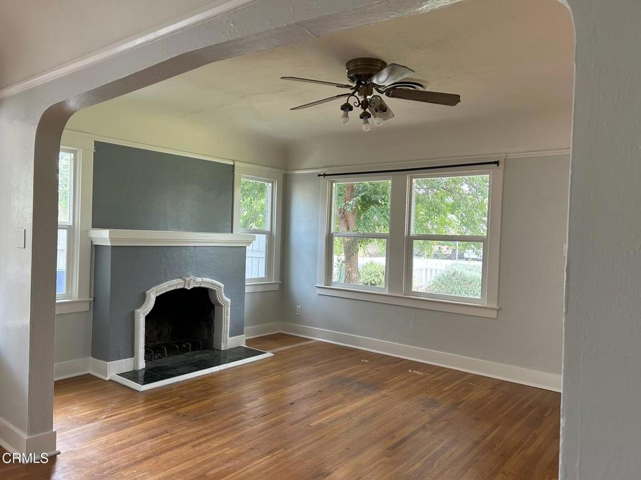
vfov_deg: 53.1
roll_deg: -1.4
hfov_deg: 67.3
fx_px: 481
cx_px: 320
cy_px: 240
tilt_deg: -0.9
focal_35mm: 26
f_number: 1.5
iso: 100
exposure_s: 1/120
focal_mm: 5.7
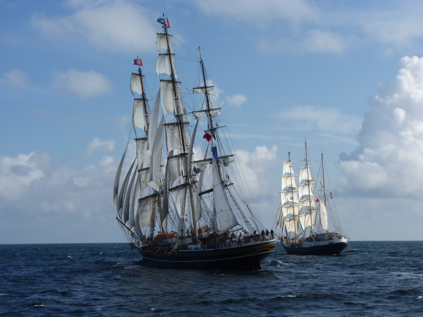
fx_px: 1063
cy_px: 158
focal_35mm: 87
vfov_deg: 17.0
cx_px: 212
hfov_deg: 22.5
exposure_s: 1/500
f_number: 5.6
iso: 80
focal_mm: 15.5
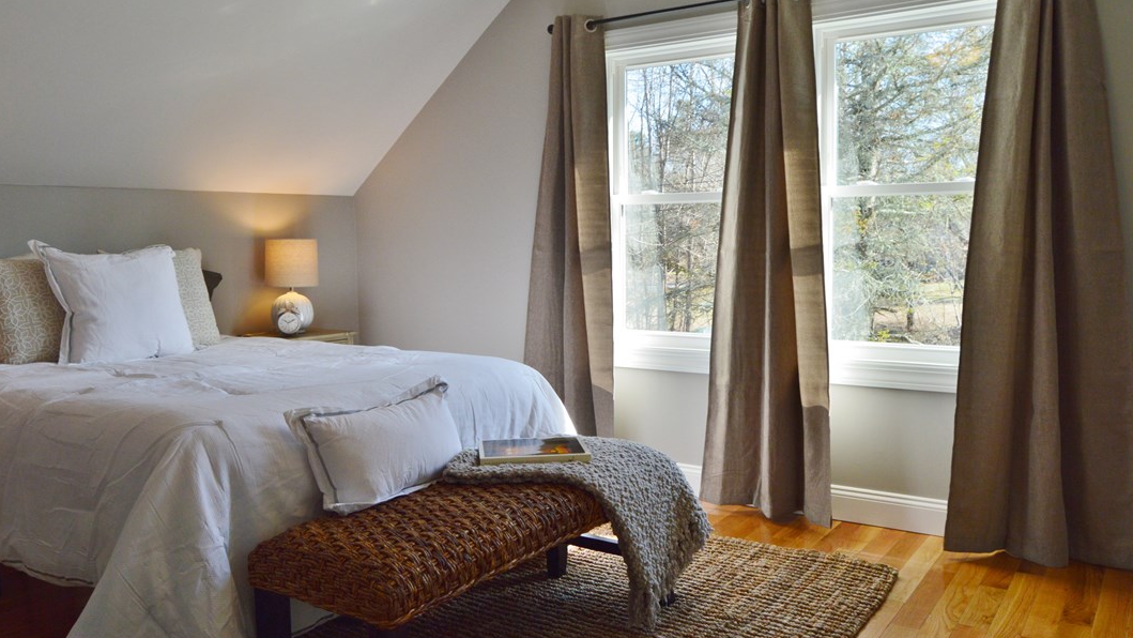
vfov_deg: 40.2
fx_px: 871
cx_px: 559
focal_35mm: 29
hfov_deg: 66.1
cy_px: 299
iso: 400
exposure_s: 1/160
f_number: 9
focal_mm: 18
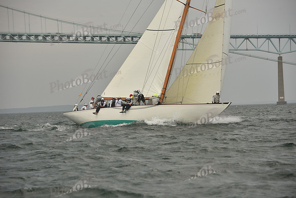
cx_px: 148
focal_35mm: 160
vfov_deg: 8.6
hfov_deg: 12.8
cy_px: 99
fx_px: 1316
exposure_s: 1/500
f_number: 6.3
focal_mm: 160
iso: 250
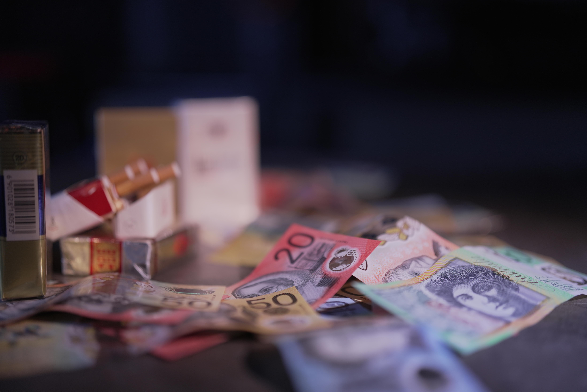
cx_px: 294
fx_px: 815
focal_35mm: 50
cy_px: 196
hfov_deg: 39.6
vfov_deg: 27.0
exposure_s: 1/100
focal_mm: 50
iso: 250
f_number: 1.4
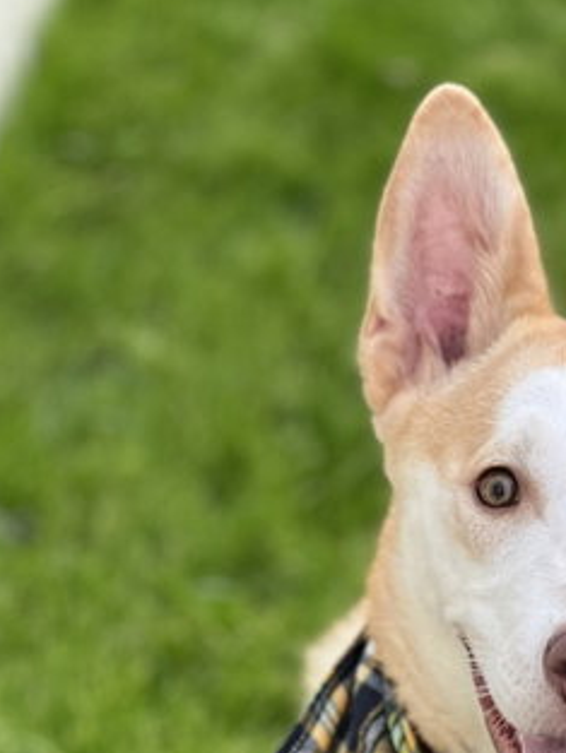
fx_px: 3573
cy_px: 783
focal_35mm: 164
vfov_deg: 11.9
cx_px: 554
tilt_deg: -26.0
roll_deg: +5.0
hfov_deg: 9.0
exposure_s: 1/121
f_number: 2.8
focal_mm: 9
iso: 160
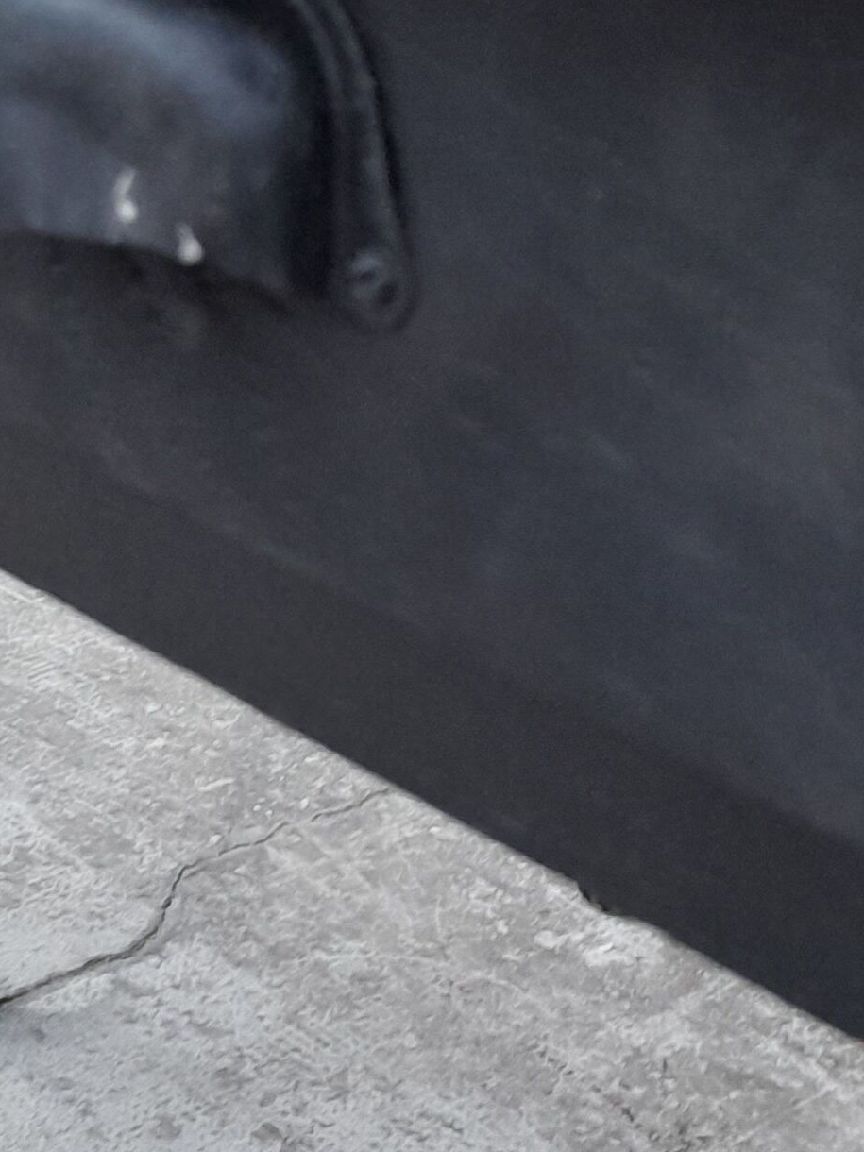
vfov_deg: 23.8
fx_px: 2729
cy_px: 555
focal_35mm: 82
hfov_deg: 18.0
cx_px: 552
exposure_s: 1/40
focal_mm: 4.6
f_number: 2
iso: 320
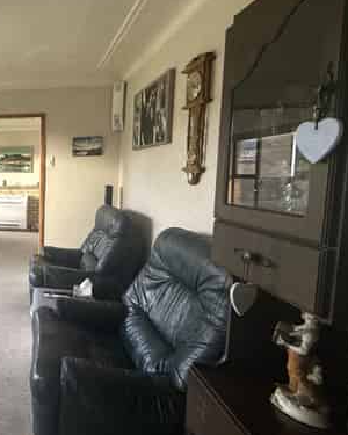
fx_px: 309
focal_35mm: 24
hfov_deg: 45.8
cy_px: 199
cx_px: -24
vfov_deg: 70.2
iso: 320
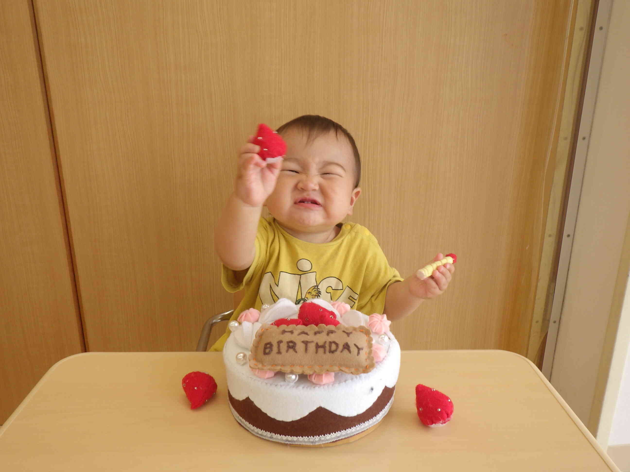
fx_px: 510
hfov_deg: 63.4
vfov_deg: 49.7
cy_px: 236
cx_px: 315
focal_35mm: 28
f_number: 3.5
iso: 125
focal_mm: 5
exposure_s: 1/100
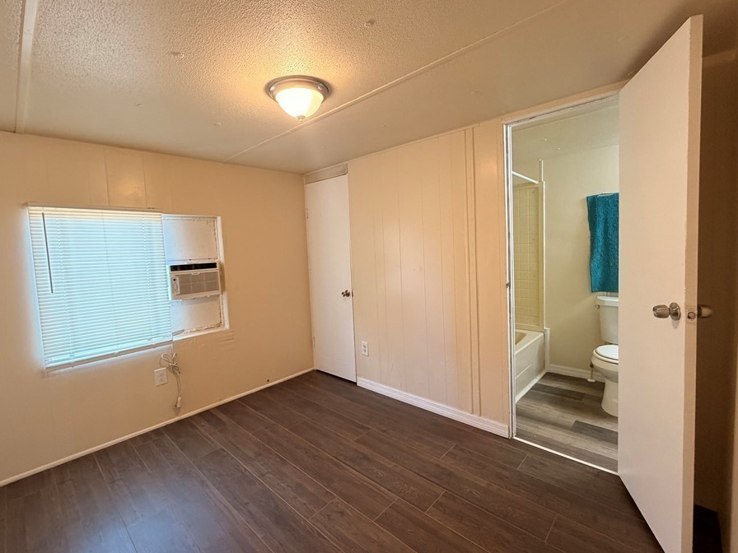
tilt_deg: -4.5
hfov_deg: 94.5
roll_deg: +2.8
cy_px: 269
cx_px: 367
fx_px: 341
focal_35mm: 16
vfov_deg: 78.1
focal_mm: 2.22
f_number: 2.2
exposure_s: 1/60
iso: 400
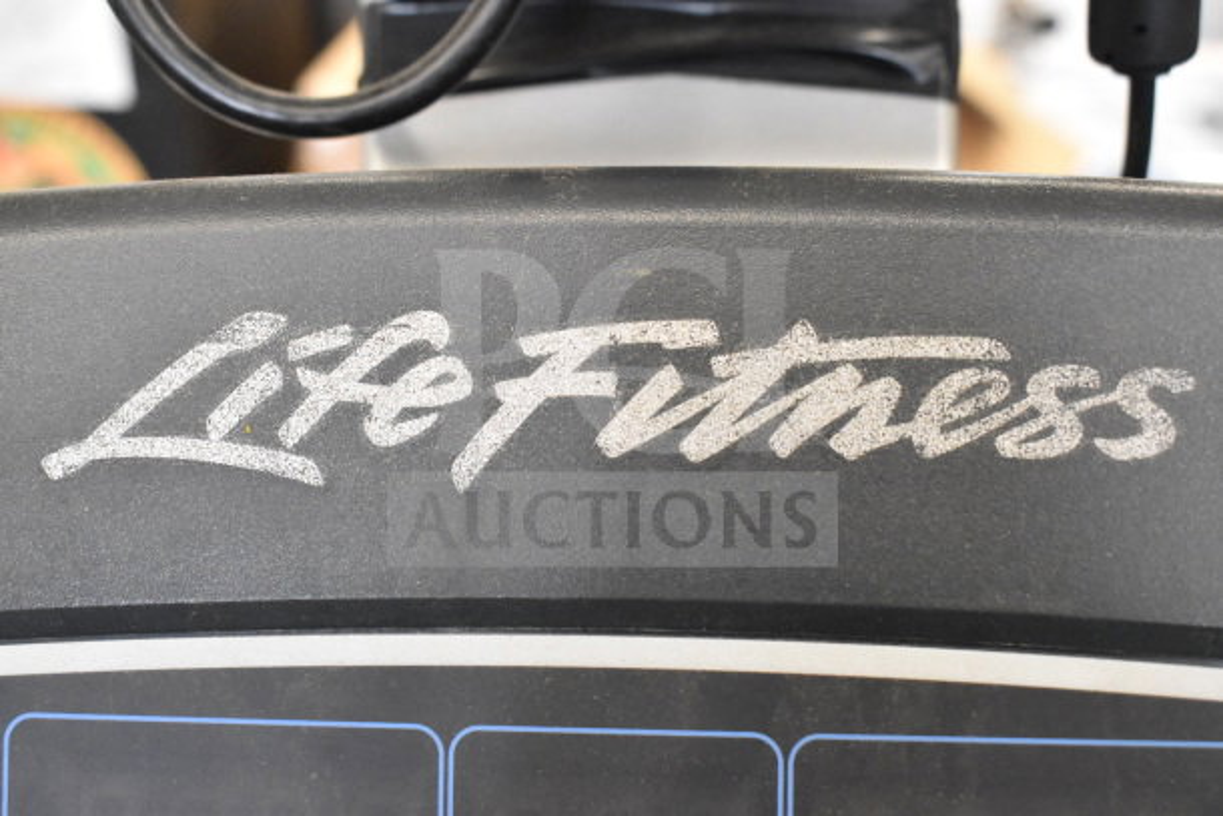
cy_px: 408
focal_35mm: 51
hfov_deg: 38.9
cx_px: 612
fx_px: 1733
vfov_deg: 26.5
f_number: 7.1
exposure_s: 1/200
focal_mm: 34
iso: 6400
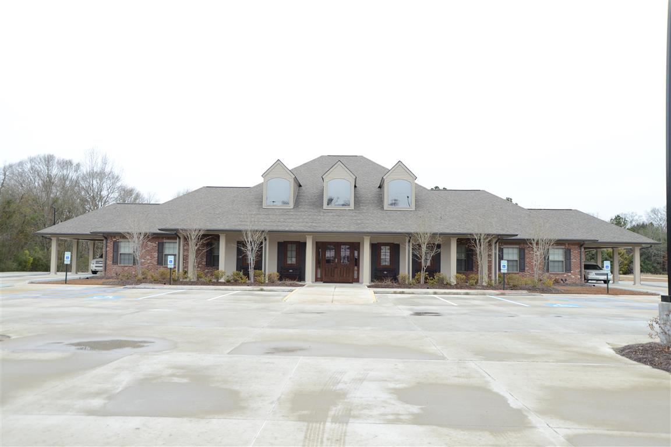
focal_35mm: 29
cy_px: 224
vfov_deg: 45.0
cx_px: 336
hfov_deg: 63.7
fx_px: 540
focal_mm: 29
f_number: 8
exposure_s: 1/500
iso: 1600
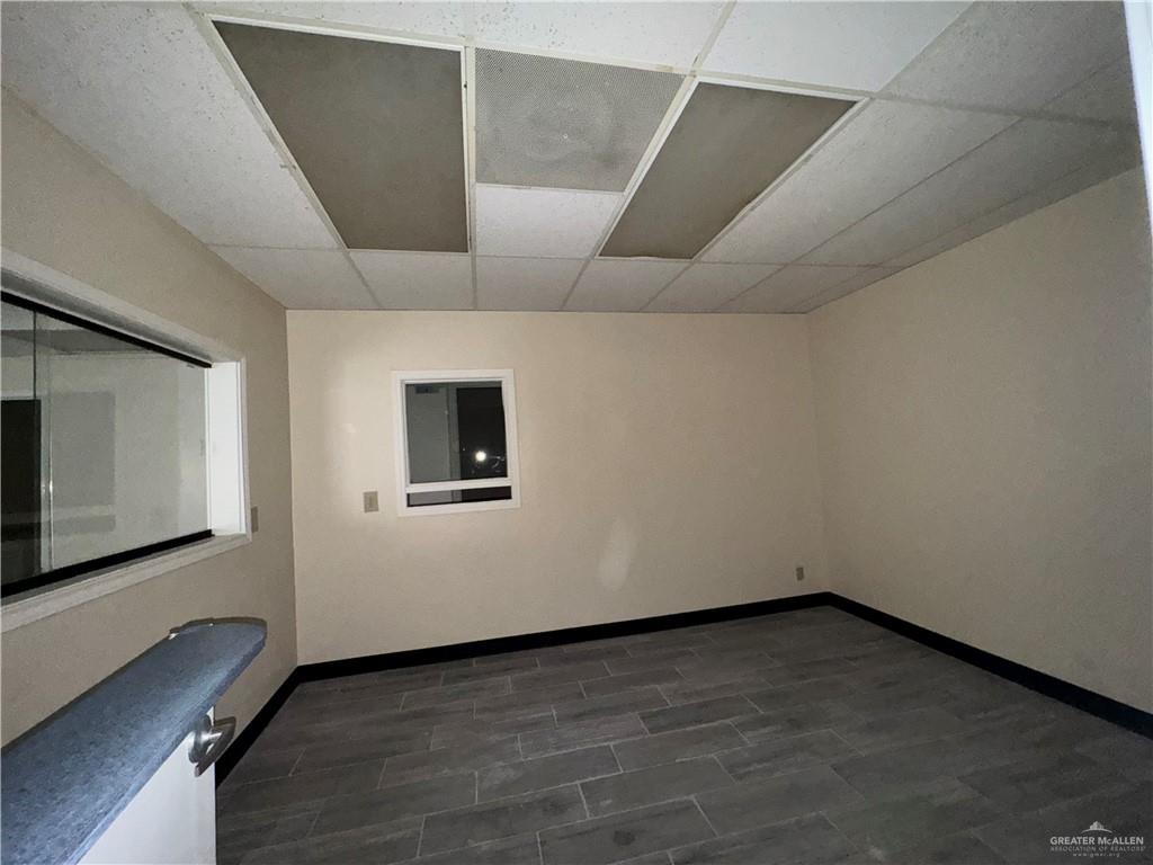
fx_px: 466
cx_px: 576
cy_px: 432
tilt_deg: +2.0
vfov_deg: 85.7
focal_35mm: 14
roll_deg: +3.5
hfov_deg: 102.1
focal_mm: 2.22
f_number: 2.2
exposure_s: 1/30
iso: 250
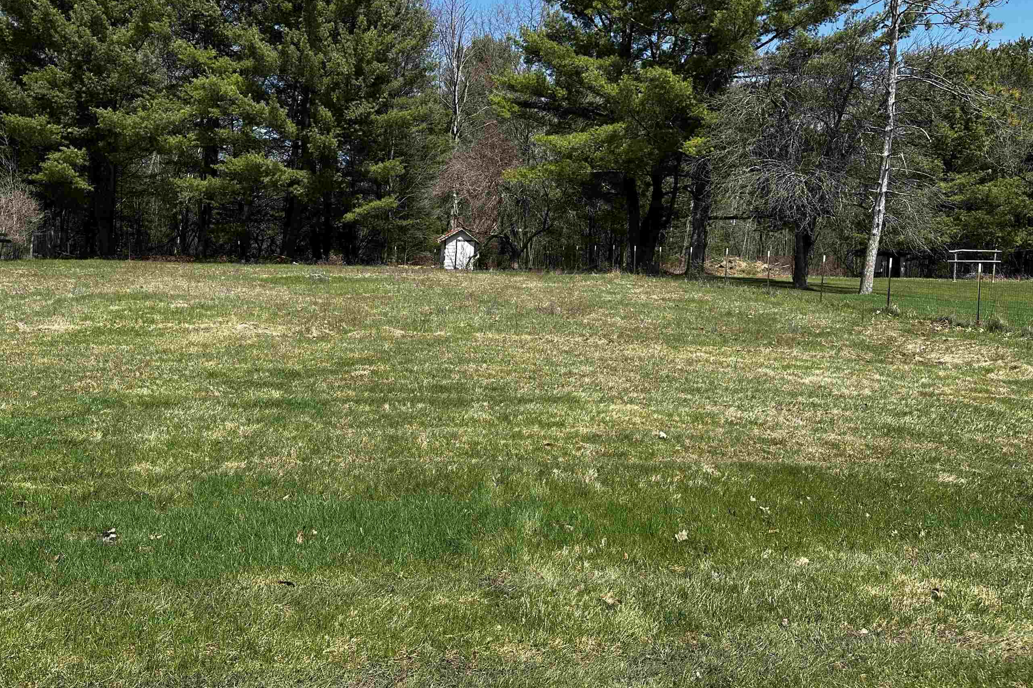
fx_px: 861
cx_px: 420
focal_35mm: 30
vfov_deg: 43.4
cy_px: 281
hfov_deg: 61.5
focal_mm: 6.86
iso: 80
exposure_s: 1/3155
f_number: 1.78
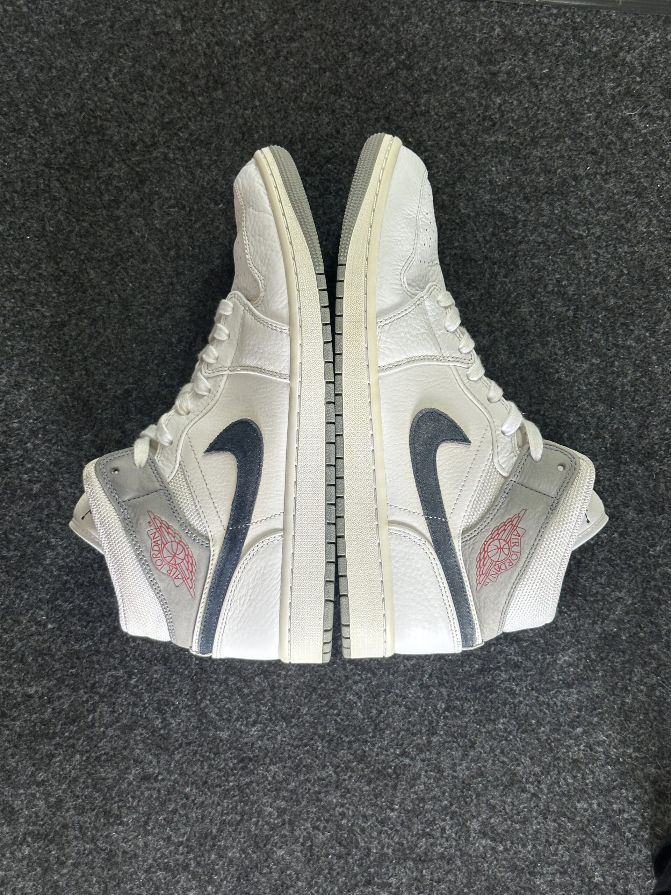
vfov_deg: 39.7
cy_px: 448
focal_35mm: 48
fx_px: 1241
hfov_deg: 30.3
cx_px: 336
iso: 80
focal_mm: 6.86
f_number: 1.78
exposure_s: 1/50
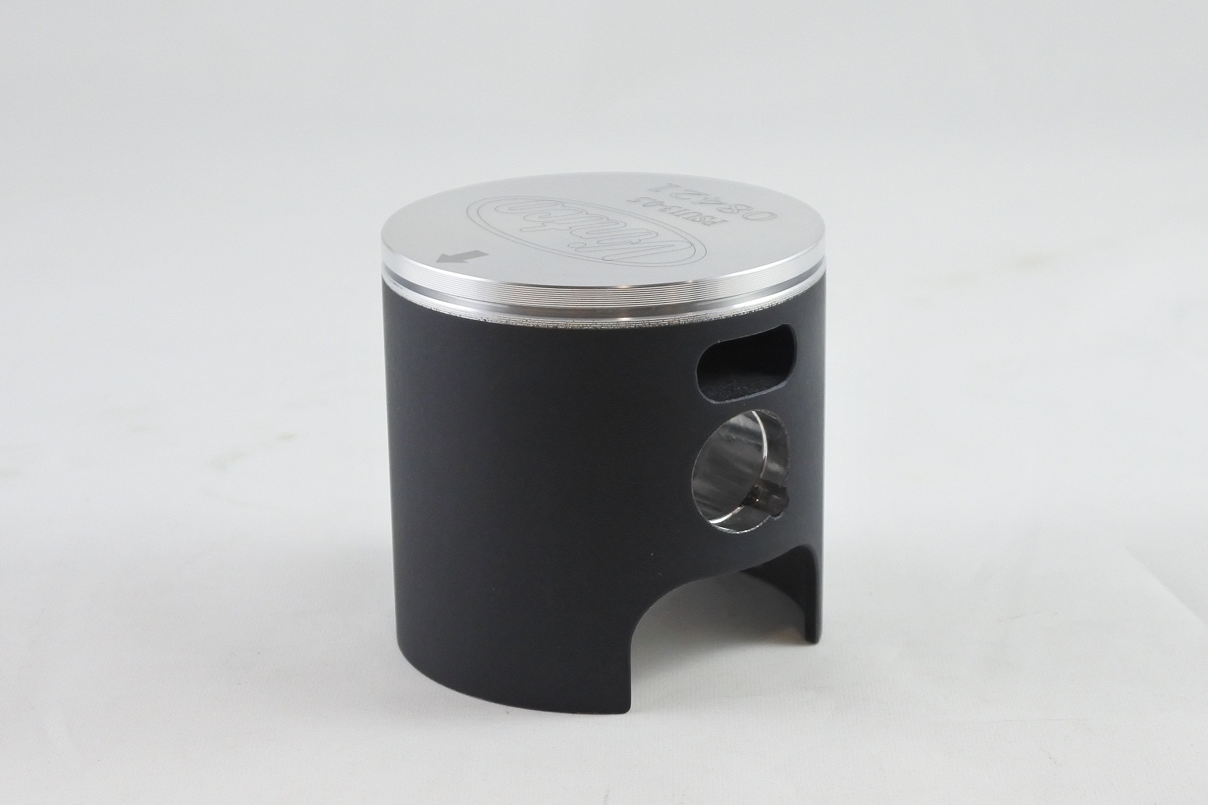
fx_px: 1577
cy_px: 402
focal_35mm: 47
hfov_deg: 41.9
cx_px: 604
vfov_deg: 28.6
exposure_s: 1/125
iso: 500
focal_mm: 17.6
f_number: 4.5
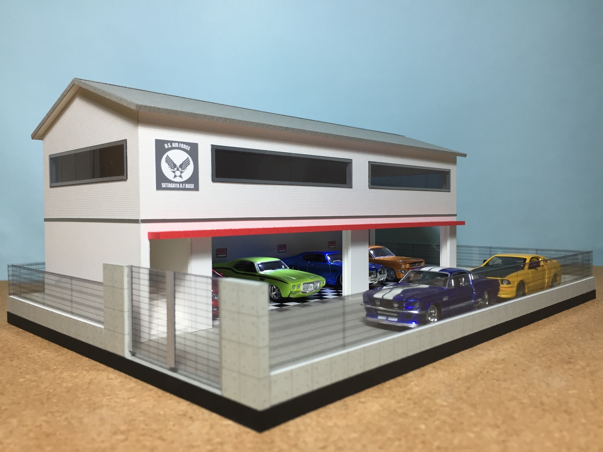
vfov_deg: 48.2
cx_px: 302
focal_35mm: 29
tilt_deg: -2.5
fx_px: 505
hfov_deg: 61.7
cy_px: 226
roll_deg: -0.5
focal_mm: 4.15
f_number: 2.2
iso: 32
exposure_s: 1/40
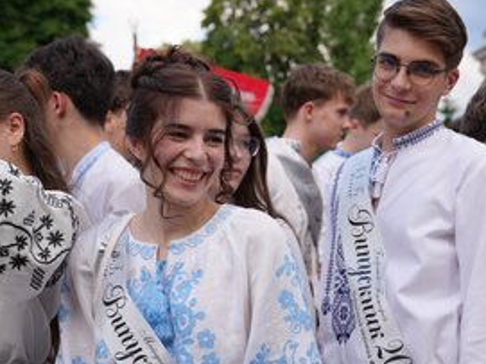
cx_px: 299
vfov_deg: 22.9
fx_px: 898
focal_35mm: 64
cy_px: 195
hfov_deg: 30.2
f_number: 4
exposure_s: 1/250
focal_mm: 45
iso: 80
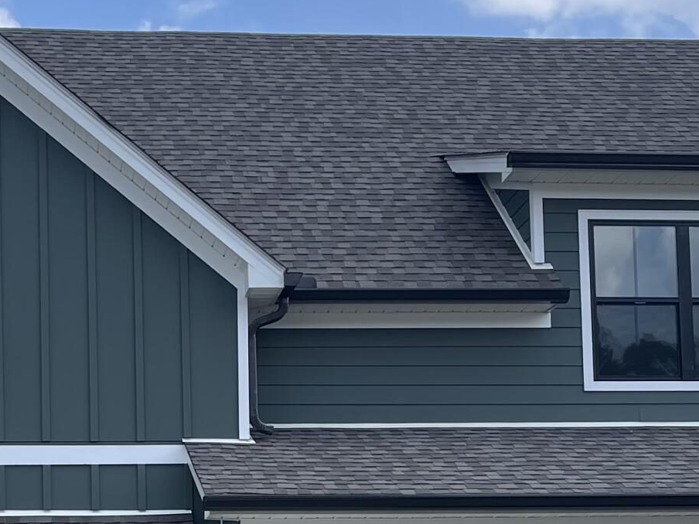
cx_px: 179
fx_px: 1676
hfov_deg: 23.3
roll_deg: +0.8
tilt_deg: +4.6
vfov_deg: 17.2
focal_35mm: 83
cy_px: 577
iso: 32
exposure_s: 1/3003
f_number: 1.6
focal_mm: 5.1
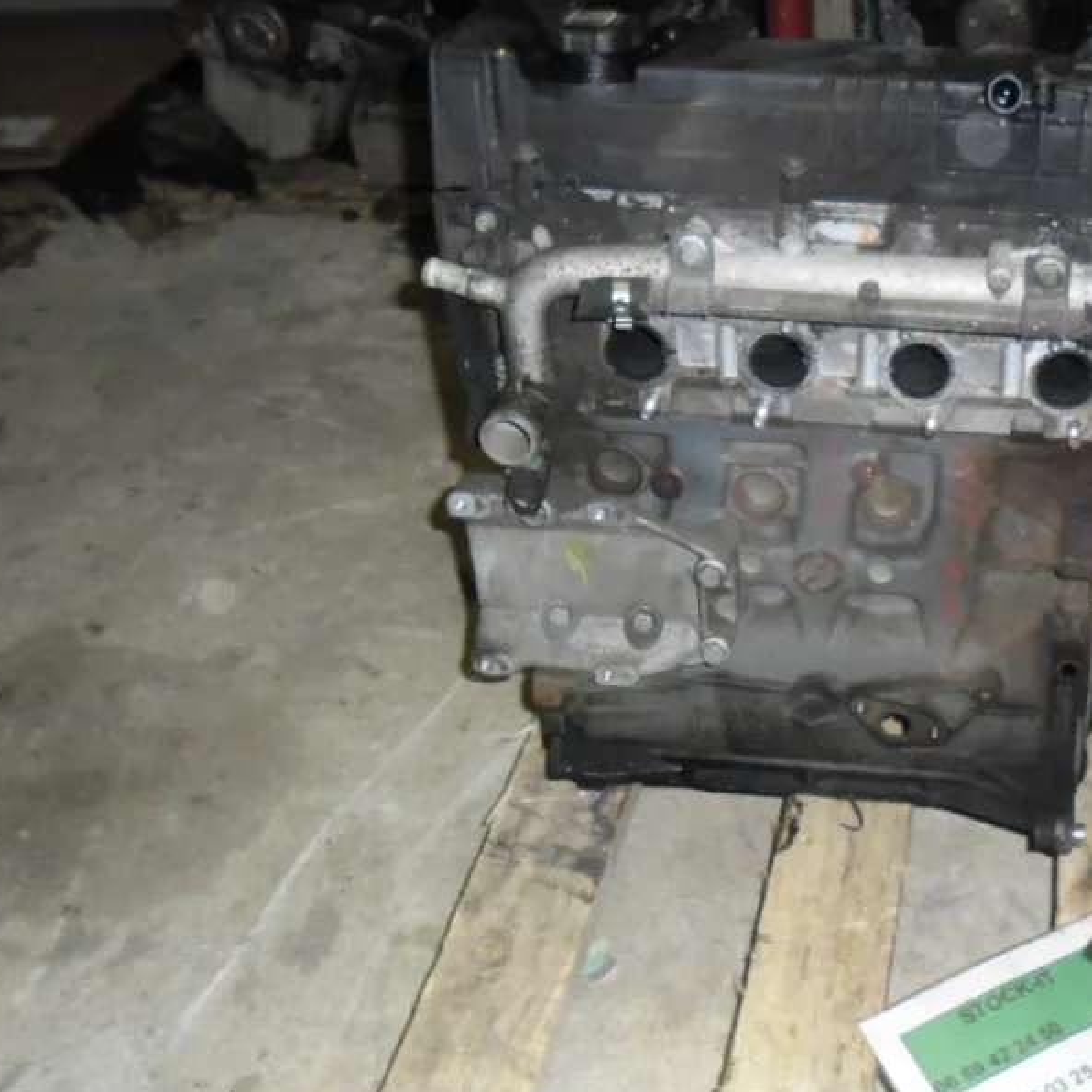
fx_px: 1463
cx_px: 881
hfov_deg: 39.3
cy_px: 643
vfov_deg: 40.8
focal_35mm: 41
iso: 100
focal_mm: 4.9
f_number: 3.5
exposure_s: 1/45
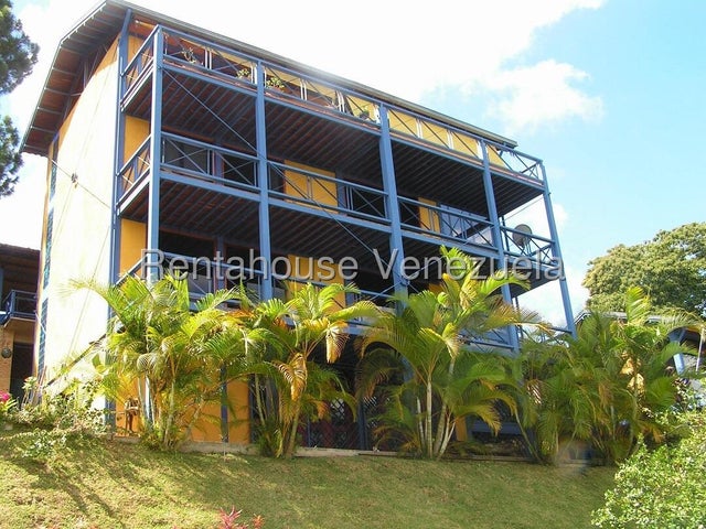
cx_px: 353
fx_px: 775
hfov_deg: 49.0
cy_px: 264
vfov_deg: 37.7
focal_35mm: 38
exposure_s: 1/100
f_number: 5.6
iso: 50
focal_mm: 6.3
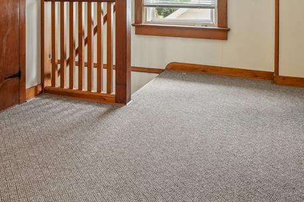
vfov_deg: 30.5
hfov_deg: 48.1
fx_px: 340
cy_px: -7
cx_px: 128
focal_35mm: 40
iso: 400
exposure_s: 1/8
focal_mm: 18.1
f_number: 8
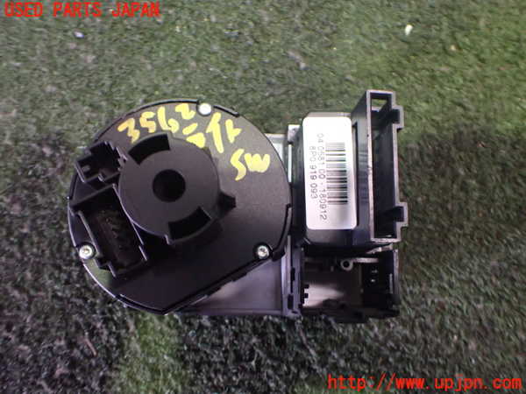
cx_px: 263
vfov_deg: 46.8
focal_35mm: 30
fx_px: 456
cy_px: 197
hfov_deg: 60.0
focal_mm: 5.4
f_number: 2.3
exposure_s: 1/30
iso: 1000
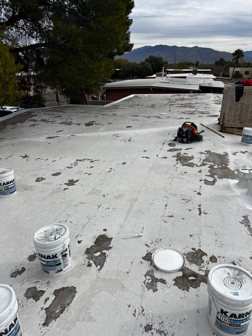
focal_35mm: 26
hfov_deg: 53.1
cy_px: 168
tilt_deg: -22.1
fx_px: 252
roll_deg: -1.3
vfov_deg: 67.3
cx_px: 126
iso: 50
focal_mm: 5.7
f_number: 1.5
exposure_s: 1/7463
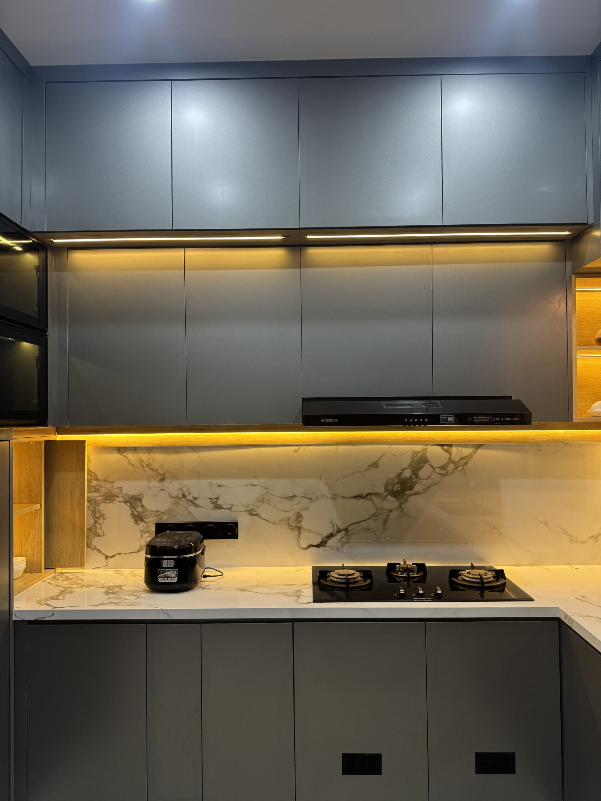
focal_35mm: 24
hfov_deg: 56.8
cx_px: 300
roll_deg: +0.3
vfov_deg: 71.6
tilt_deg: +1.1
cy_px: 400
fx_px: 556
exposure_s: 1/50
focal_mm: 6.76
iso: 125
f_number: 1.78
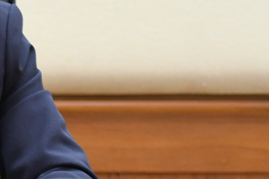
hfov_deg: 3.5
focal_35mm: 575
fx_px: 4297
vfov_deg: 2.4
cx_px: -534
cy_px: -78
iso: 1600
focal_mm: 95
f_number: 2.8
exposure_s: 1/125
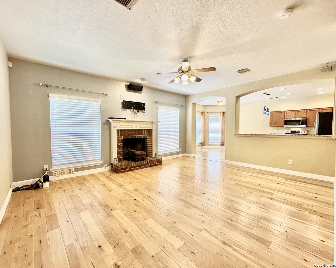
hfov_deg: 96.7
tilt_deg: -1.8
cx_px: 156
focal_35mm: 15
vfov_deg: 84.0
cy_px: 134
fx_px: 149
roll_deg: -0.1
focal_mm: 2.22
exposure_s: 1/120
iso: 160
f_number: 2.2
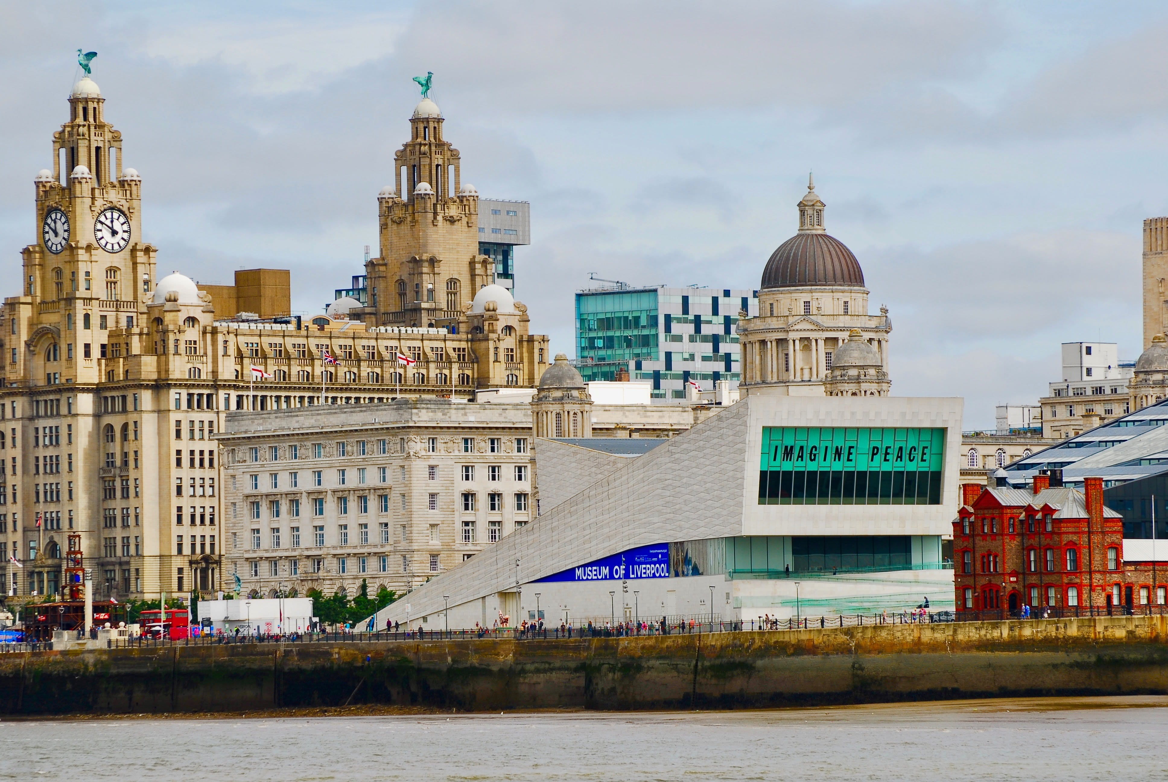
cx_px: 584
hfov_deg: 11.0
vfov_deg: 7.3
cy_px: 391
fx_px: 6091
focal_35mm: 188
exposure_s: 1/640
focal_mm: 125
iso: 100
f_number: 4.8
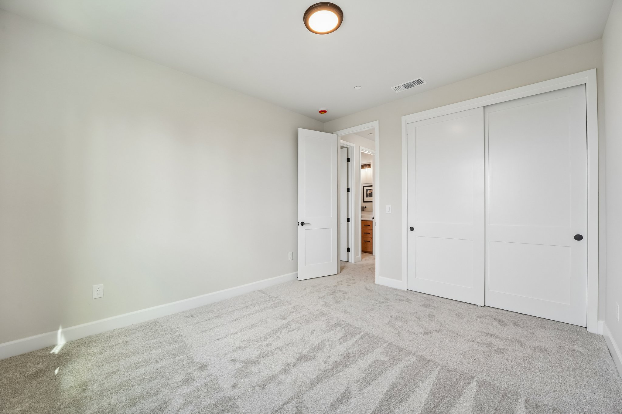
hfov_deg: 104.3
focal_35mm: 14
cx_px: 311
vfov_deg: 81.2
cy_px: 207
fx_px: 242
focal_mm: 14
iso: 640
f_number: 8
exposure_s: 1/60
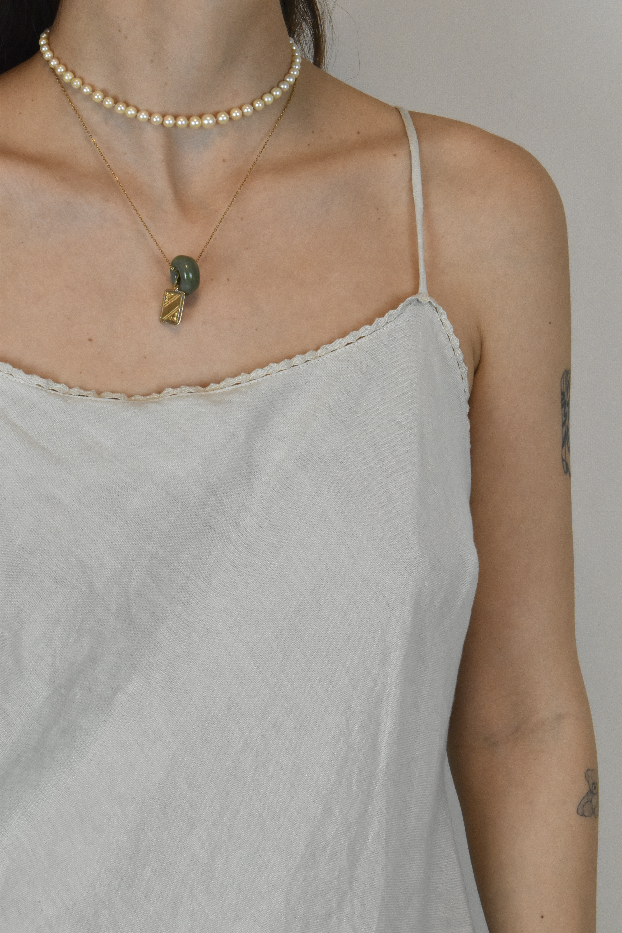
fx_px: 2138
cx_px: 311
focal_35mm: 82
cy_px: 466
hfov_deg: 16.6
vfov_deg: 24.6
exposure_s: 1/100
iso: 1600
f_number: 16
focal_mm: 55
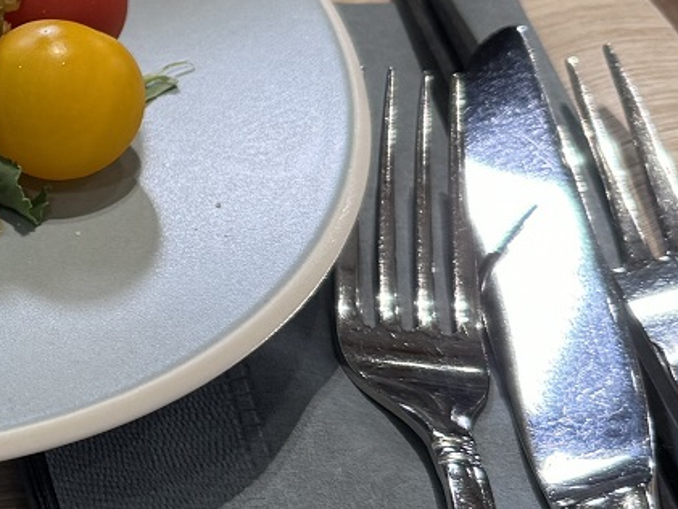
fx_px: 2233
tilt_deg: -43.6
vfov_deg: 13.0
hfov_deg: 15.2
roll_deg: -1.0
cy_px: 275
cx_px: -496
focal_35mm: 114
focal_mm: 6.86
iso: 80
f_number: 1.78
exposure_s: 1/121
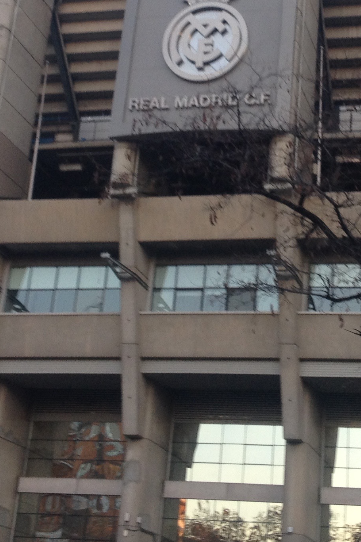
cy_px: 86
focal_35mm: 87
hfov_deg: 15.6
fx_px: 1309
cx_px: 271
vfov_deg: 23.0
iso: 64
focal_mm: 4.28
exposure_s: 1/120
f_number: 2.4
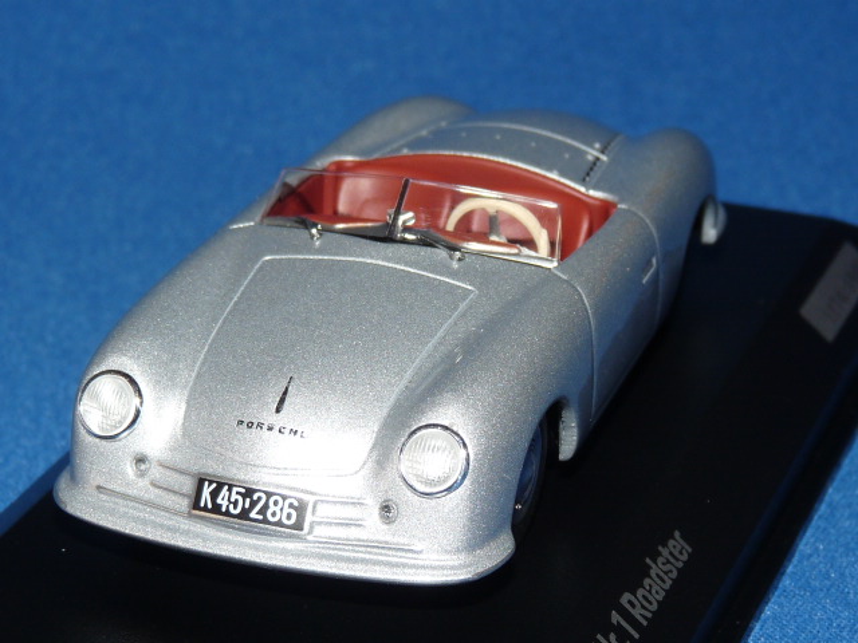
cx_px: 429
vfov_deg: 12.0
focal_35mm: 123
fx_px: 3049
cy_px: 322
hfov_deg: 16.0
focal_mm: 12.4
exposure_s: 1/40
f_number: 4
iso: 100
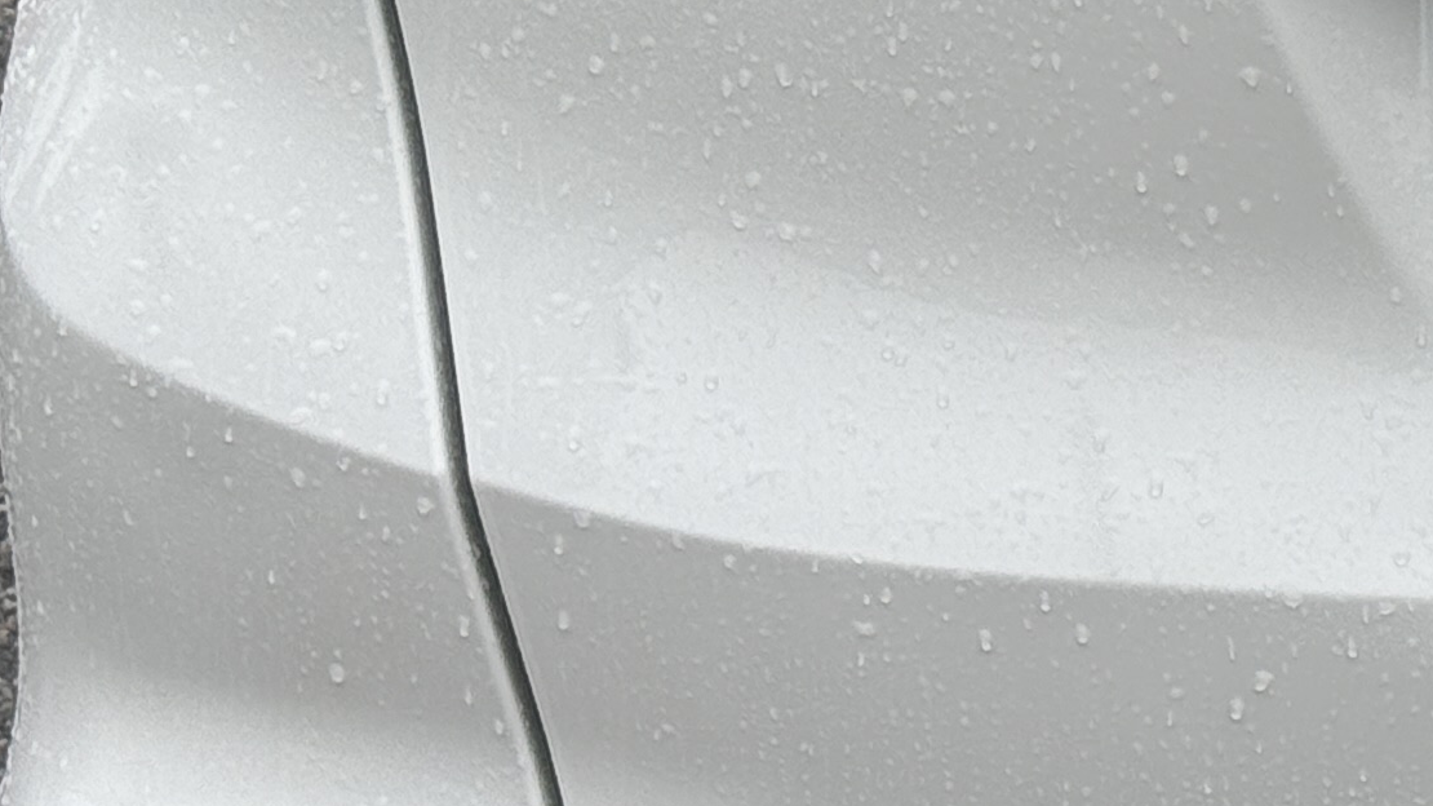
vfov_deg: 6.3
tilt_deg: -11.1
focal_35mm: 190
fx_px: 7218
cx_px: 2040
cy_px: -262
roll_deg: +1.5
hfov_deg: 11.0
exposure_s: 1/439
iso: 64
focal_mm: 6.76
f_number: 1.78
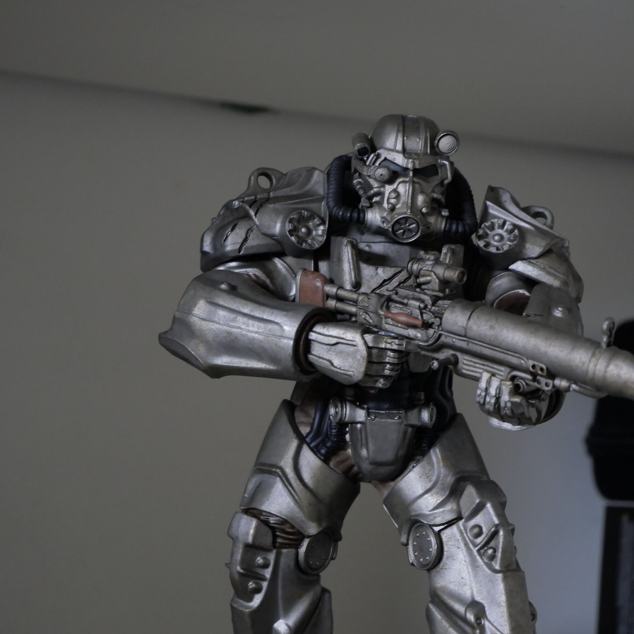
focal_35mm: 118
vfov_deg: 14.8
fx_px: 2445
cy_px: 317
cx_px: 404
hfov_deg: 14.8
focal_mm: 50
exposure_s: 1/15
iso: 1600
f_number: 5.6
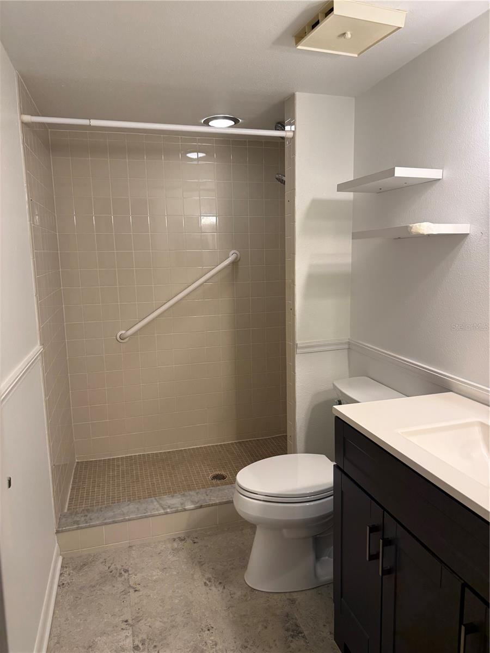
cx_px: 245
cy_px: 326
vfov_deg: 71.6
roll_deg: +0.7
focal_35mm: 24
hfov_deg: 56.8
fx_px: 453
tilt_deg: -7.6
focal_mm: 6.76
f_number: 1.78
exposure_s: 1/120
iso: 200
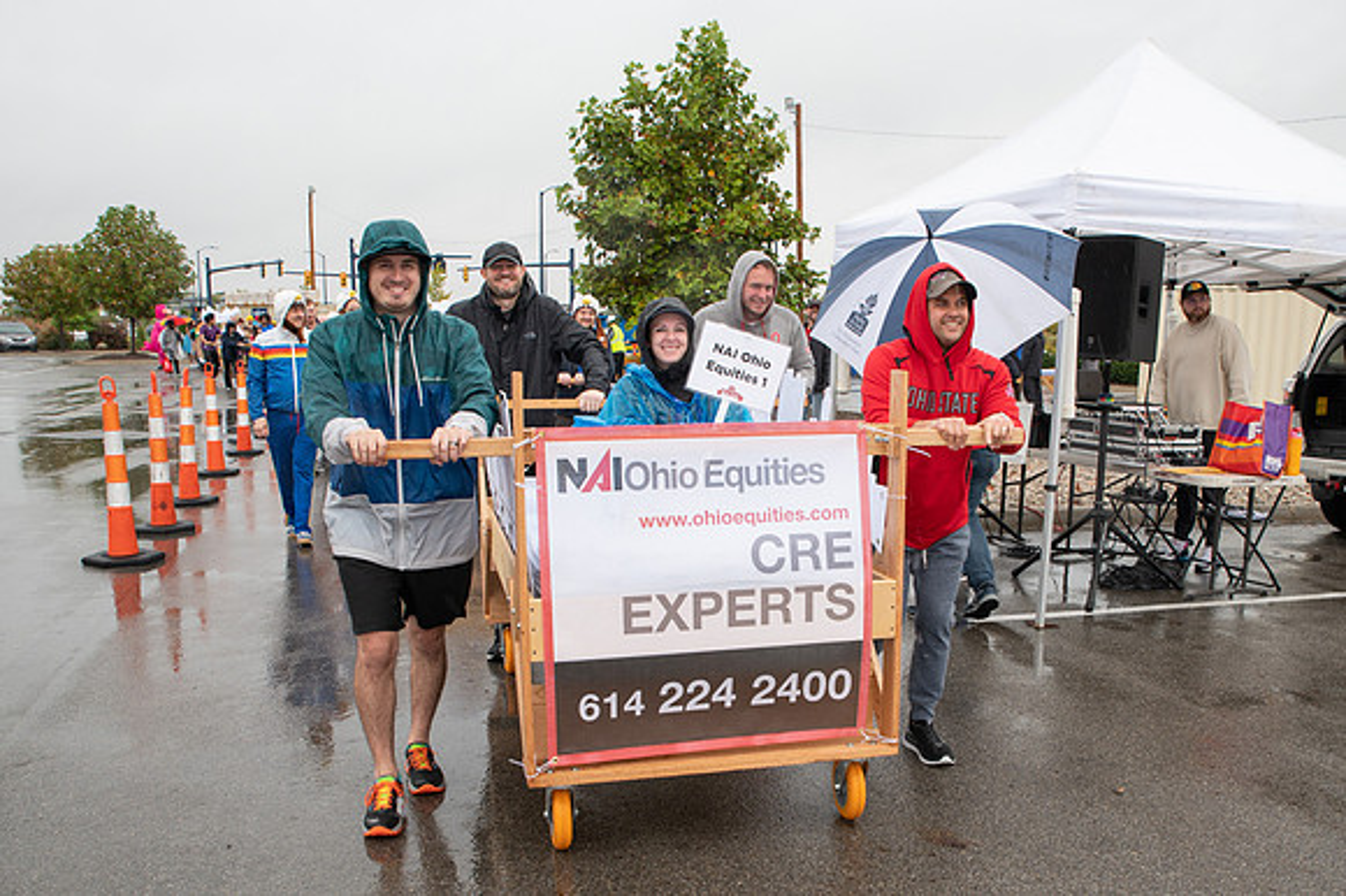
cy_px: 571
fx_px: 1185
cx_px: 757
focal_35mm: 32
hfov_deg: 59.0
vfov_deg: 41.1
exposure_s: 1/200
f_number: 7.1
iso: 400
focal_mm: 24
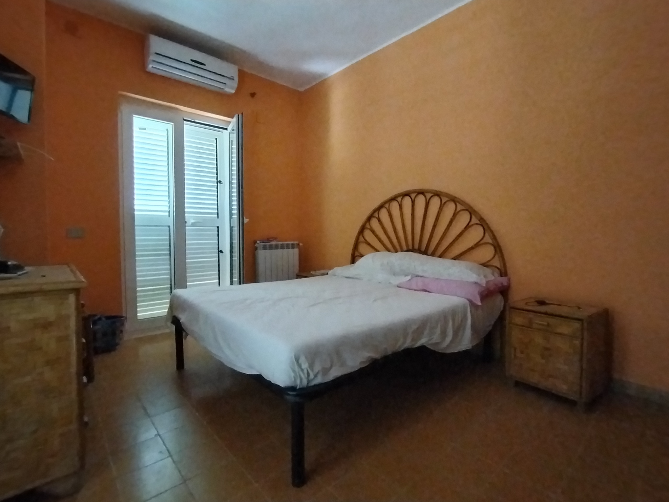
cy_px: 251
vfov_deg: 74.7
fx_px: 329
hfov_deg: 91.0
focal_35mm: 17
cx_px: 334
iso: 706
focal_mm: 1.42
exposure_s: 1/25
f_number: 2.2
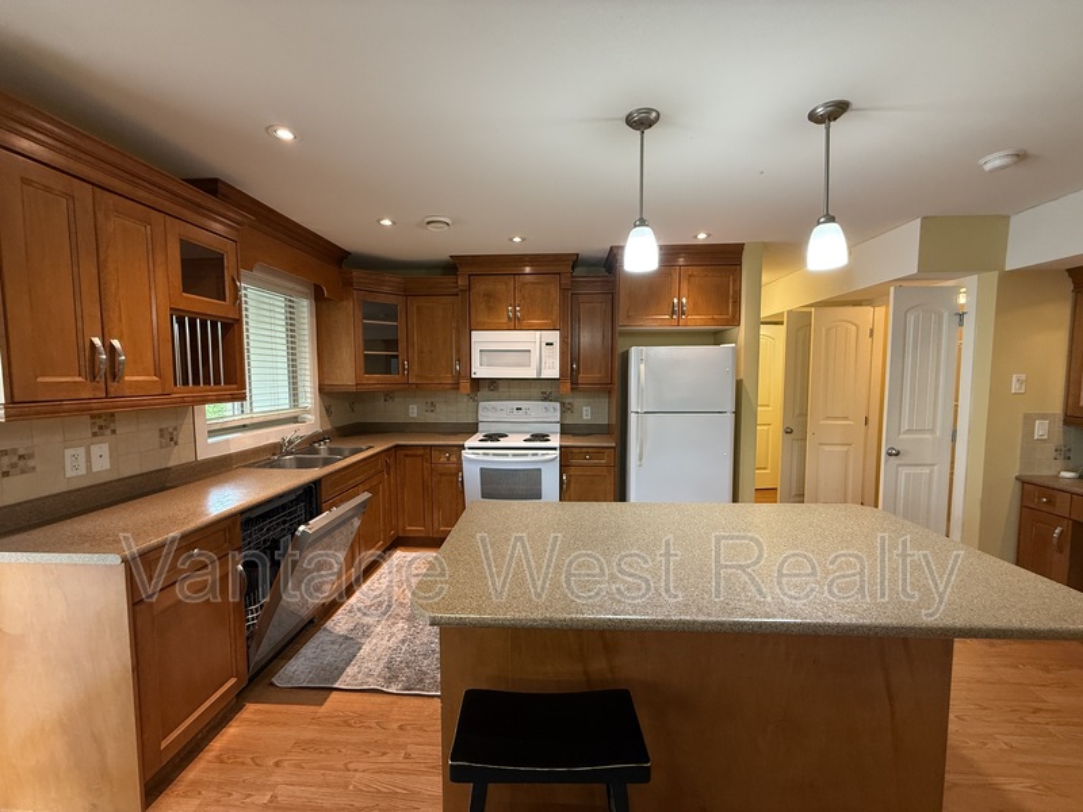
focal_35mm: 14
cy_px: 406
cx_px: 542
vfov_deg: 85.7
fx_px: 438
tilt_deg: -4.0
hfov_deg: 102.1
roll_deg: -0.2
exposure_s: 1/60
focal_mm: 2.22
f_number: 2.2
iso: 250
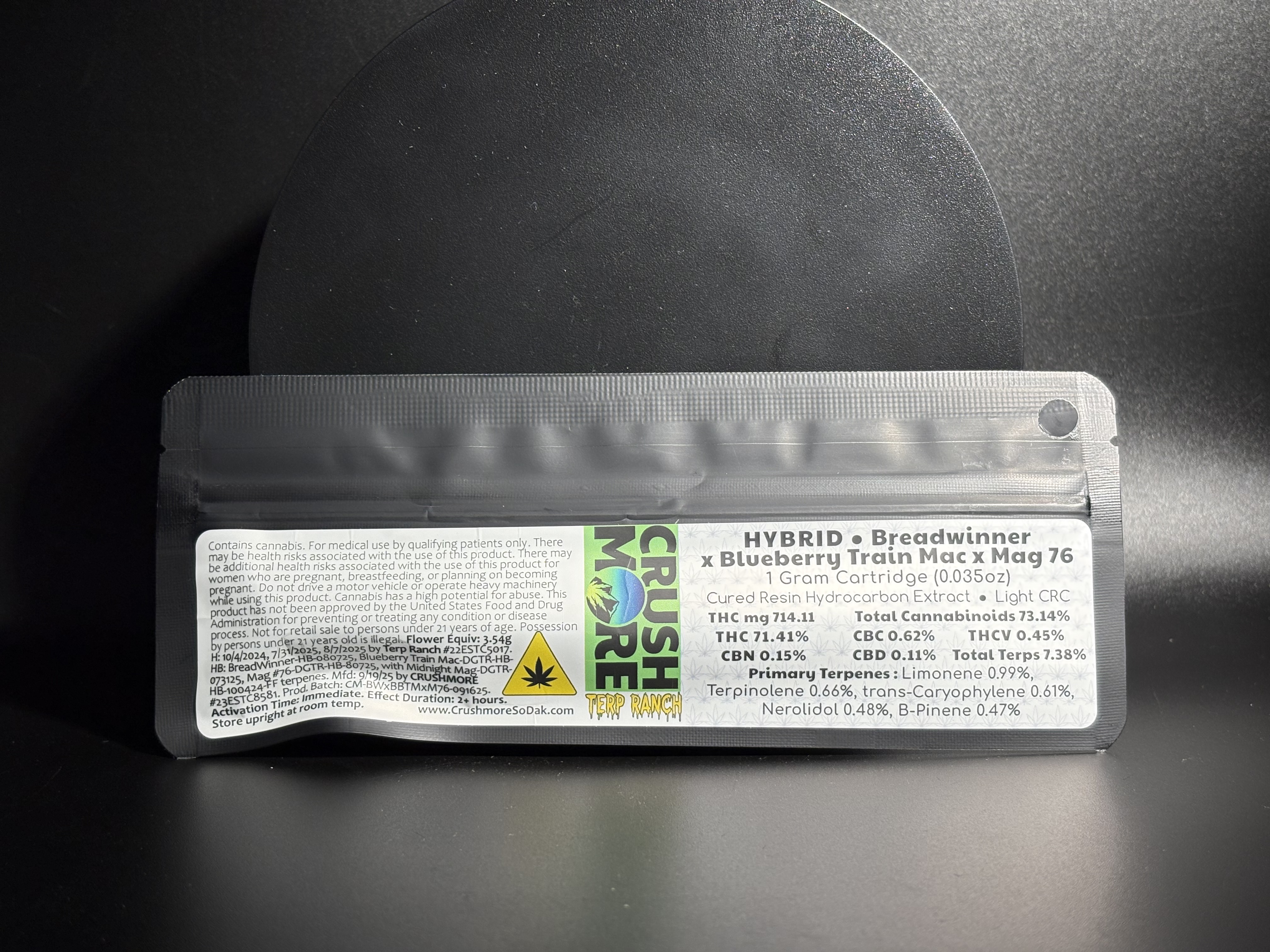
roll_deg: -0.2
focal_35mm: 52
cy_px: 476
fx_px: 1908
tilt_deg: -8.1
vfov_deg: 28.0
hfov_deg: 36.8
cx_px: 635
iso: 40
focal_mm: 5.96
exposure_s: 1/820
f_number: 1.6
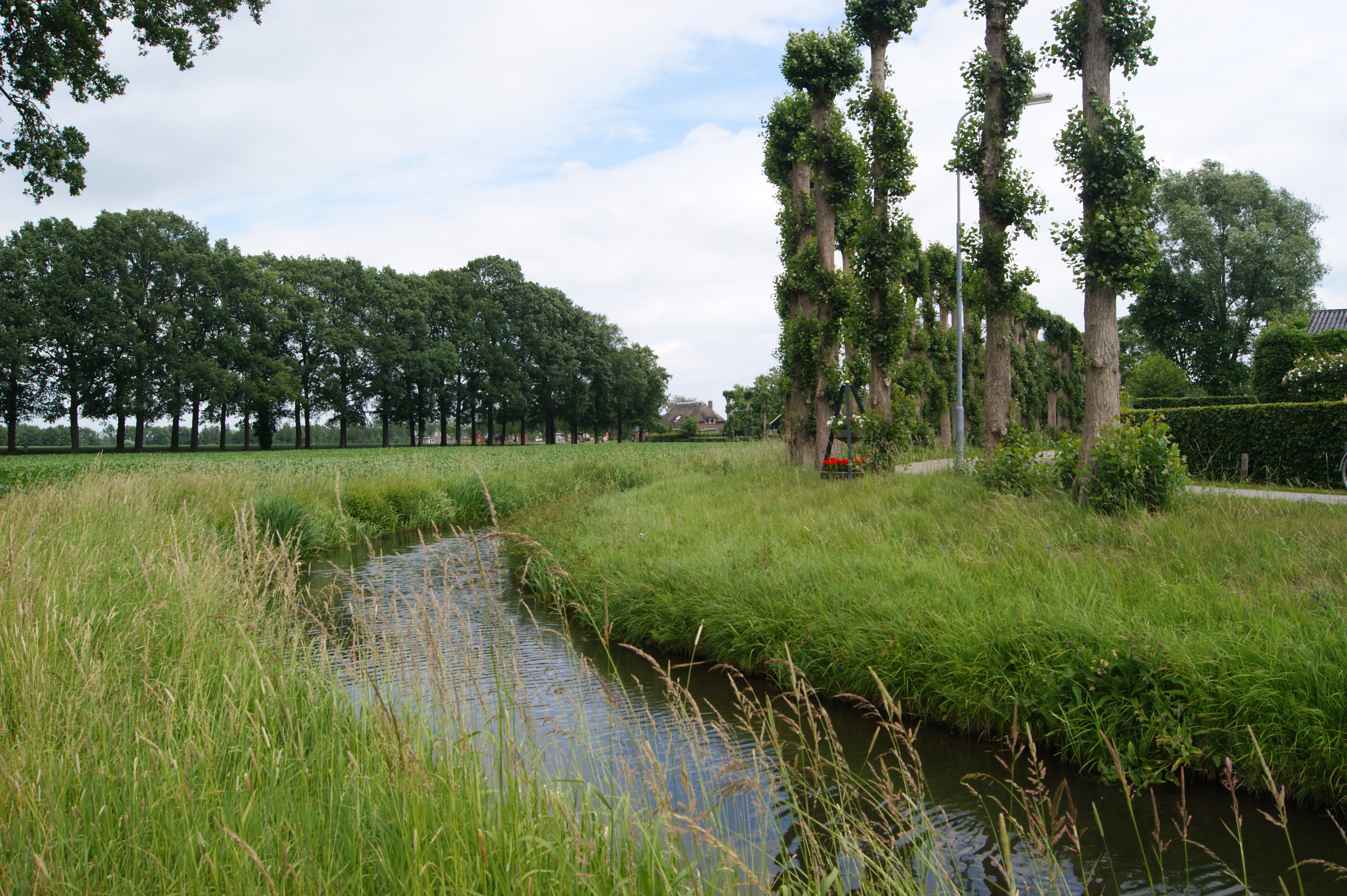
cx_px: 674
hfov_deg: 62.0
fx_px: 1122
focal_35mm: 30
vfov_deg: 43.6
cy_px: 448
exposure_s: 1/125
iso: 100
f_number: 10
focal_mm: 20
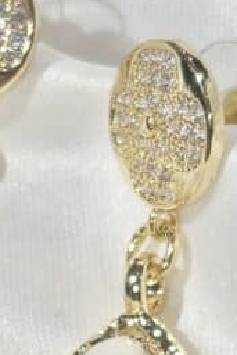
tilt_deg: -43.4
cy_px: 448
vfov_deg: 9.4
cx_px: -68
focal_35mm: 216
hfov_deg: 6.3
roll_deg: +11.0
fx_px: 2130
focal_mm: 5.96
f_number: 1.6
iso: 32
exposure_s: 1/263
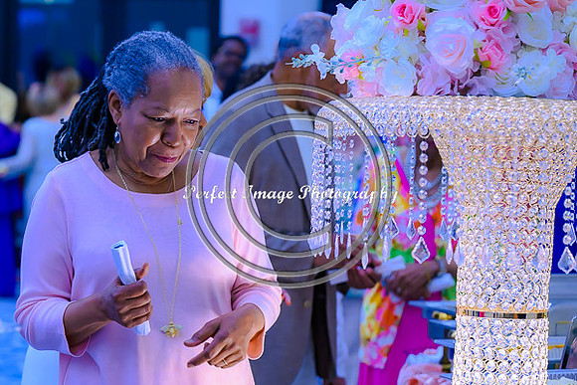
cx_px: 211
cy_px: 219
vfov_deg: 10.3
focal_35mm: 133
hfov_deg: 15.4
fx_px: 2135
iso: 450
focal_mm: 70
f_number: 2.8
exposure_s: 1/100
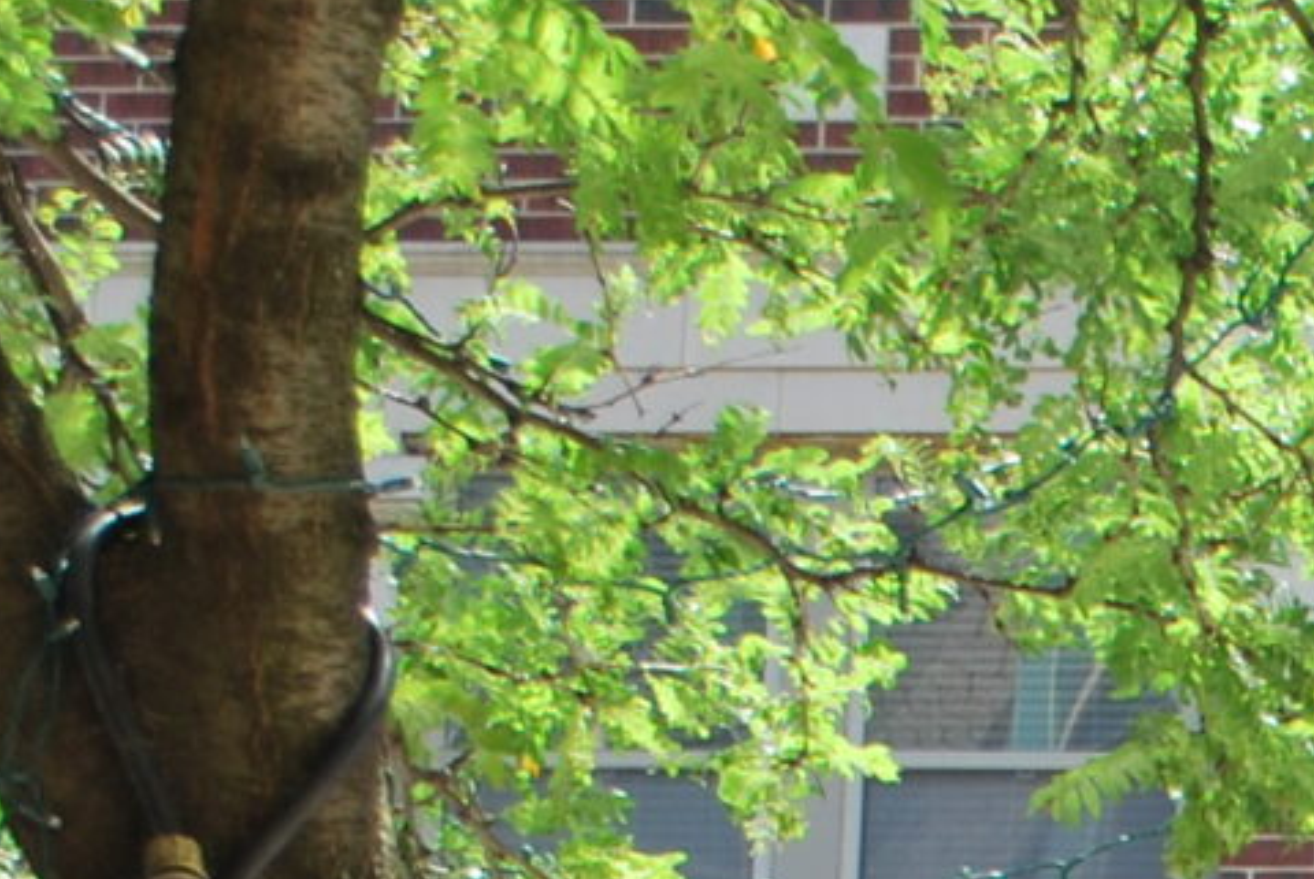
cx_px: 2584
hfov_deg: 9.3
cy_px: 2204
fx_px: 7599
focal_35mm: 208
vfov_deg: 6.3
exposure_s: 1/125
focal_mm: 26
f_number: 5.6
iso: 125
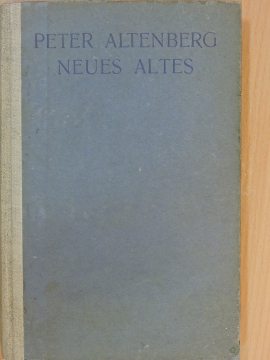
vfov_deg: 34.9
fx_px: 572
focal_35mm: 55
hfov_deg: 26.6
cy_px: 180
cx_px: 135
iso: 800
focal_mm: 9.9
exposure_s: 1/25
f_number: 4
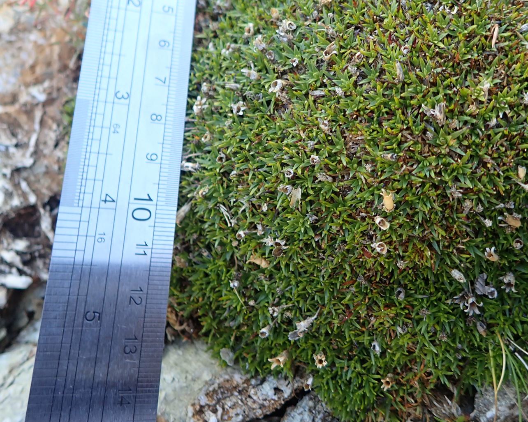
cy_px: 124
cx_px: 326
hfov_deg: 47.6
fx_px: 594
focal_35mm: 38
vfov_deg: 38.5
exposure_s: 1/100
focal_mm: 4.5
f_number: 2
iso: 100
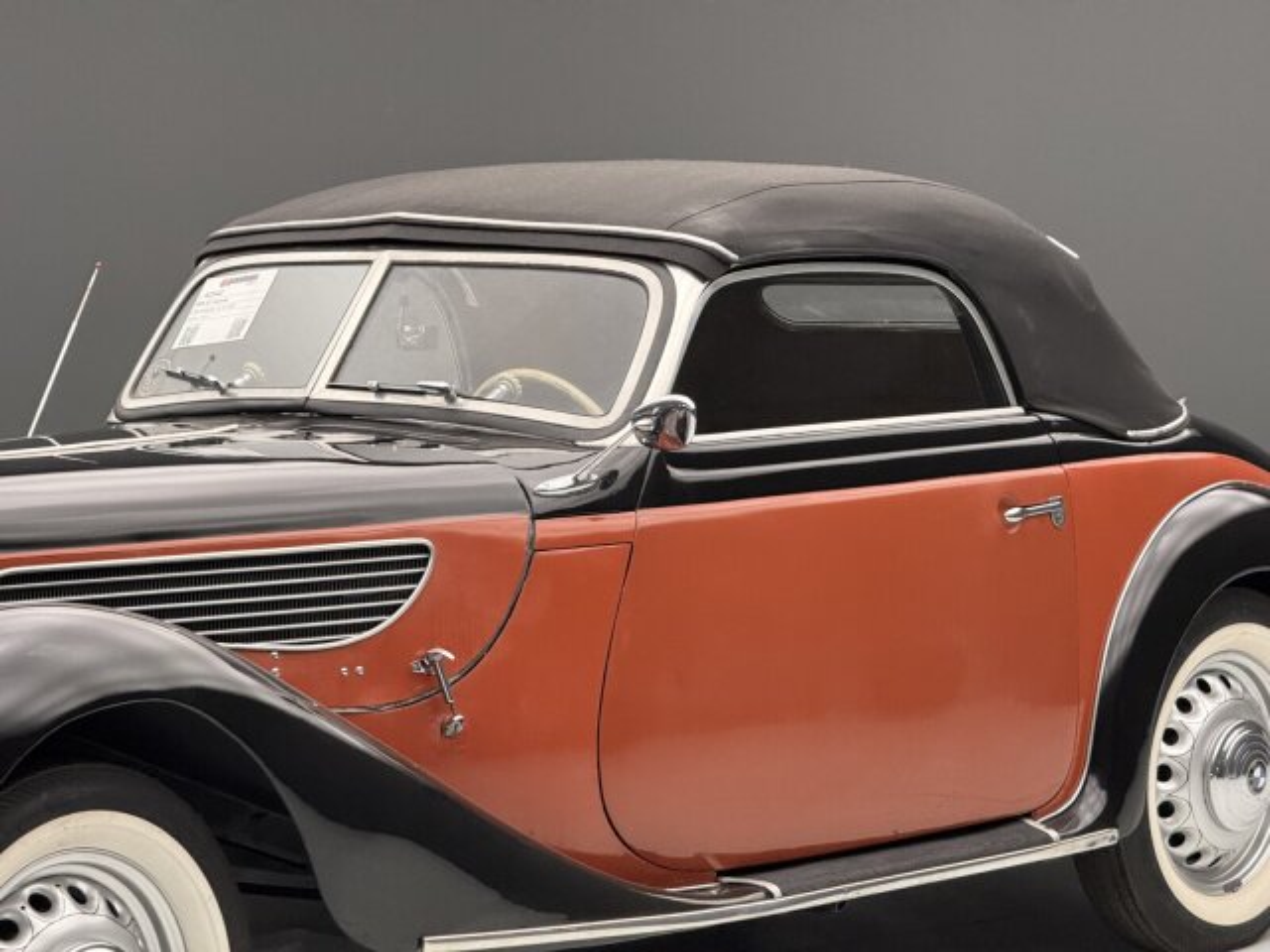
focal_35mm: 120
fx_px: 4403
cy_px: 476
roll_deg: +0.6
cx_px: 635
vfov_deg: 12.3
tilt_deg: -5.0
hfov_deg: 16.4
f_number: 2.8
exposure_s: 1/50
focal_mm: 15.66
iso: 400
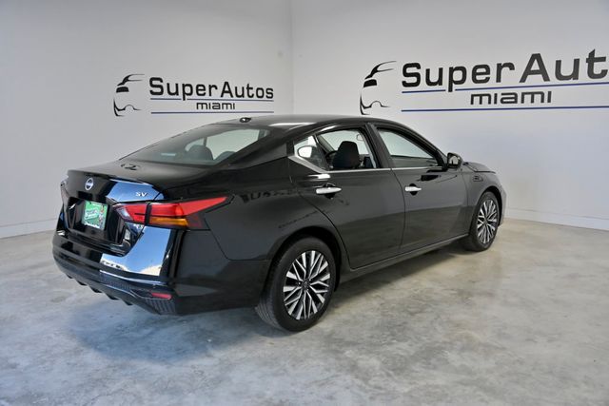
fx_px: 508
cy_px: 203
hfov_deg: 61.9
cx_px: 304
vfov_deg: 43.6
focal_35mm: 30
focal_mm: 30
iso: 2500
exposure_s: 1/1600
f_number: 4.5
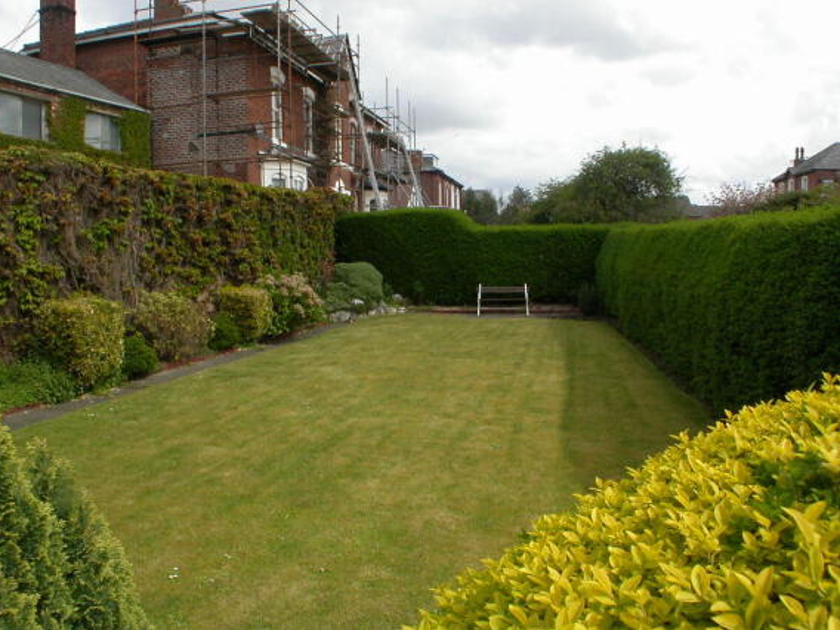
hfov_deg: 47.9
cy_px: 308
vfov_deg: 36.8
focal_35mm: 39
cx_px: 410
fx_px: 946
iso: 100
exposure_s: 1/298
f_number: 6.7
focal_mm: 7.85
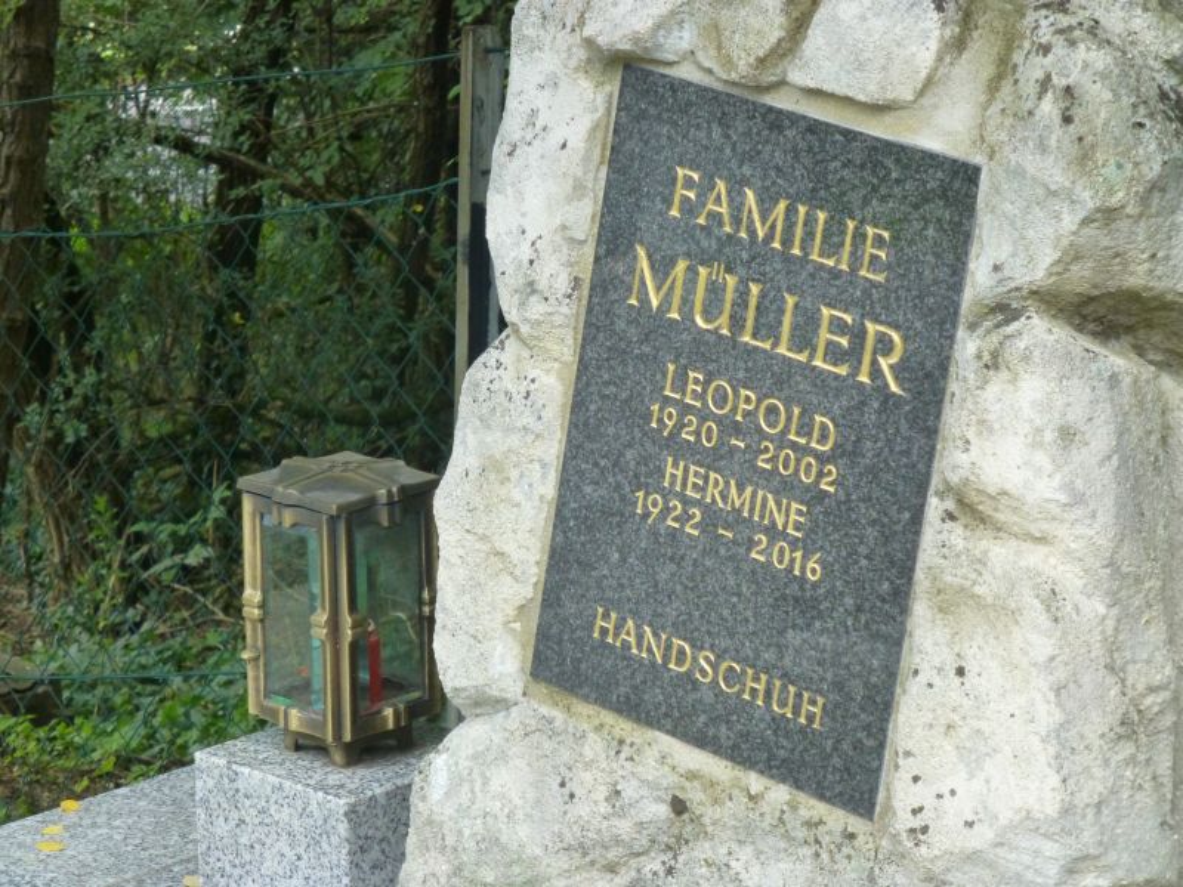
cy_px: 444
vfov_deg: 9.6
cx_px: 592
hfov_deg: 12.8
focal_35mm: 154
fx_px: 5263
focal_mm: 27.6
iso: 800
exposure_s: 1/320
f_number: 5.4
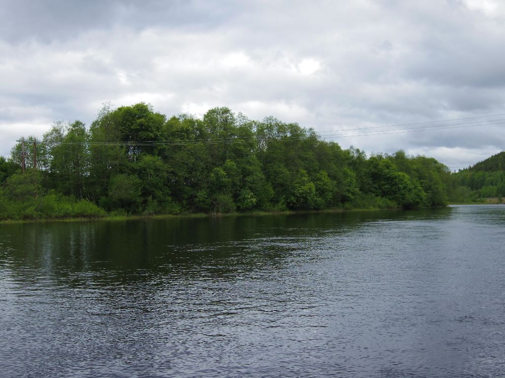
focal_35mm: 47
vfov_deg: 30.9
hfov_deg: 40.4
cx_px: 252
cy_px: 189
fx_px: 686
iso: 125
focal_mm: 8.5
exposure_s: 1/1000
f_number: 3.5
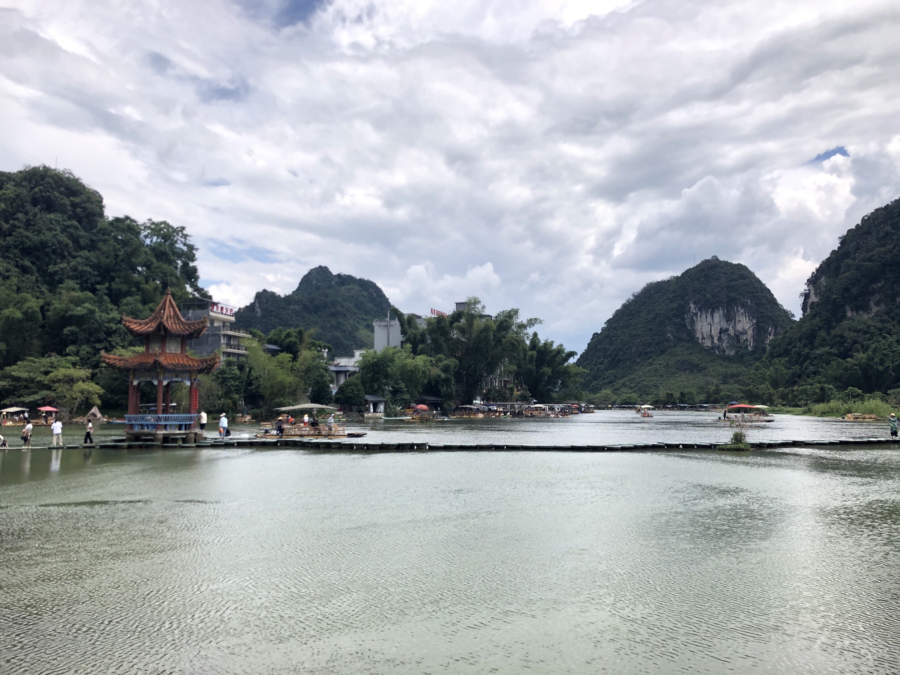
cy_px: 338
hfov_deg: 63.4
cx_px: 450
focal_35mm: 28
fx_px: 728
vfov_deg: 49.7
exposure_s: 1/1297
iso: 20
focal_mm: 4
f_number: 1.8
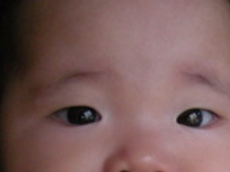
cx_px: 191
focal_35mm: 90
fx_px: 598
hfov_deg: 21.5
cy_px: 213
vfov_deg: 15.7
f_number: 2.8
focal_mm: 5.7
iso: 355
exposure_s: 1/60
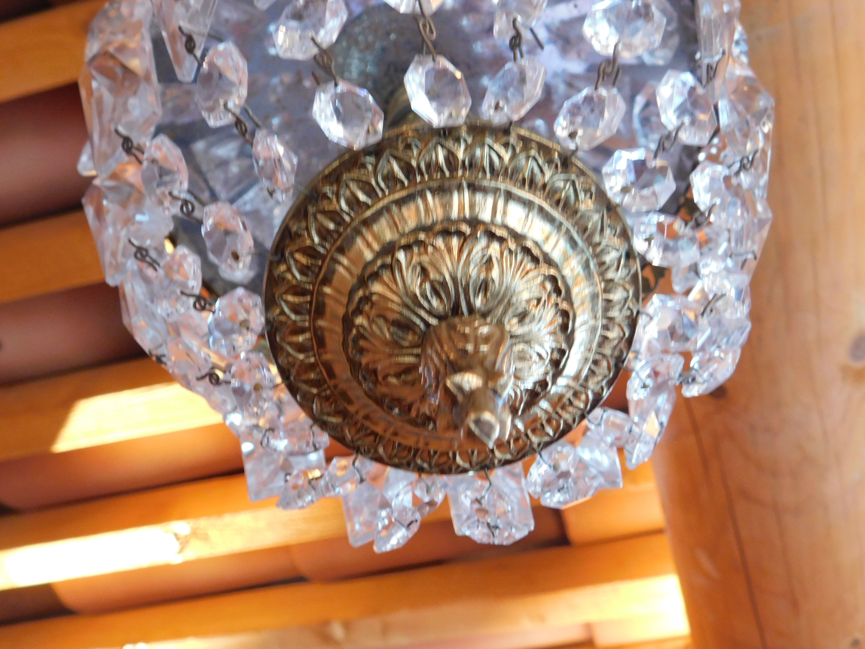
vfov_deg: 39.7
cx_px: 432
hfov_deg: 51.4
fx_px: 900
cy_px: 324
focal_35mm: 36
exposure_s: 1/15
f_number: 3.5
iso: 400
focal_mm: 6.3
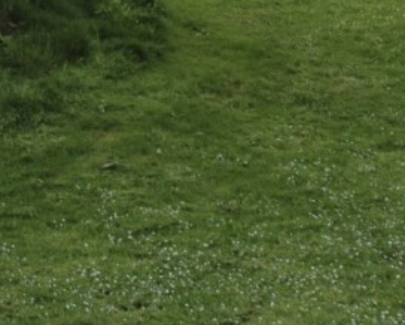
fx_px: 1811
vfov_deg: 9.1
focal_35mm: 151
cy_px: -479
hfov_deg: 12.5
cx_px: -43
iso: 200
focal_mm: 18
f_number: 5.6
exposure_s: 1/125
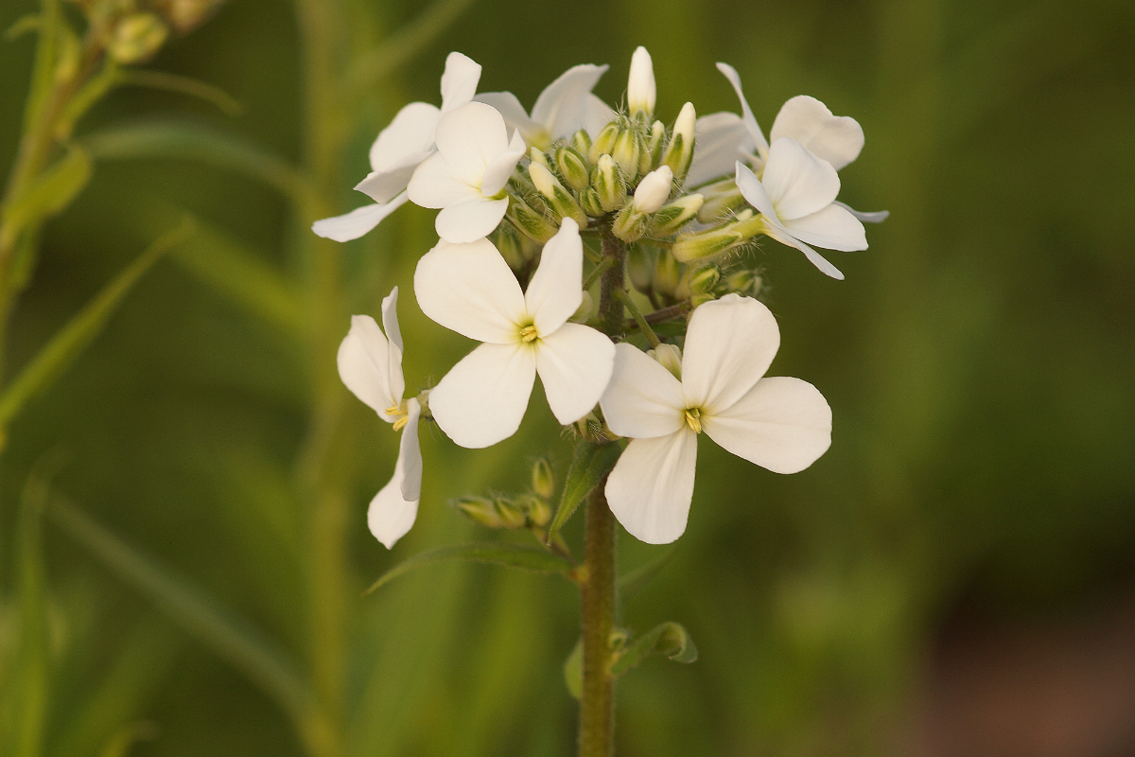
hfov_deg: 13.7
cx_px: 568
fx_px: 4729
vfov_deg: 9.1
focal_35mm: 150
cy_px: 378
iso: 125
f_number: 5
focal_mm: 100
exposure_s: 1/160
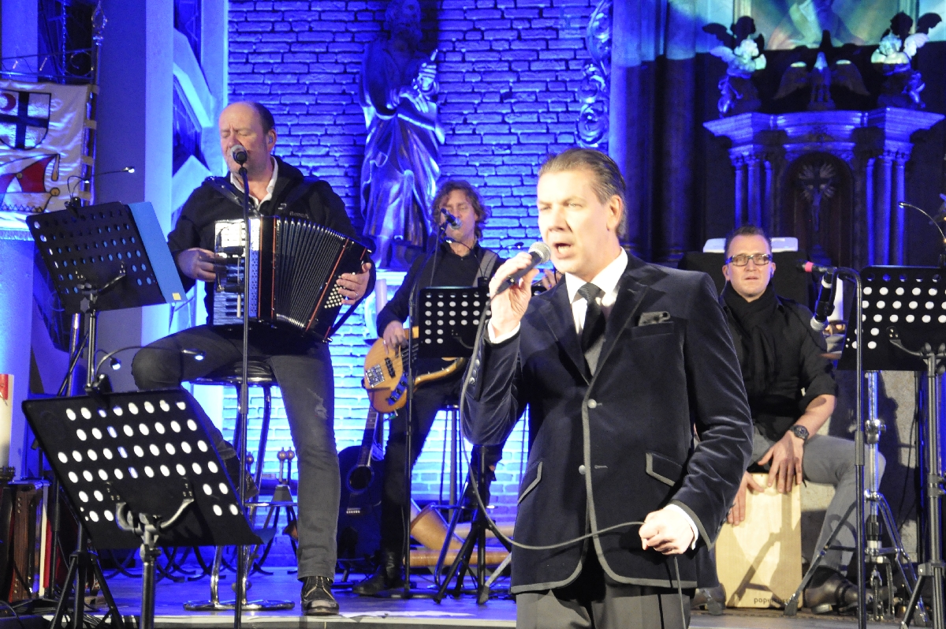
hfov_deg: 26.0
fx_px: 2047
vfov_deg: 17.4
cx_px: 473
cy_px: 314
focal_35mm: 78
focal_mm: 52
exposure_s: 1/10
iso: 3200
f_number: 5
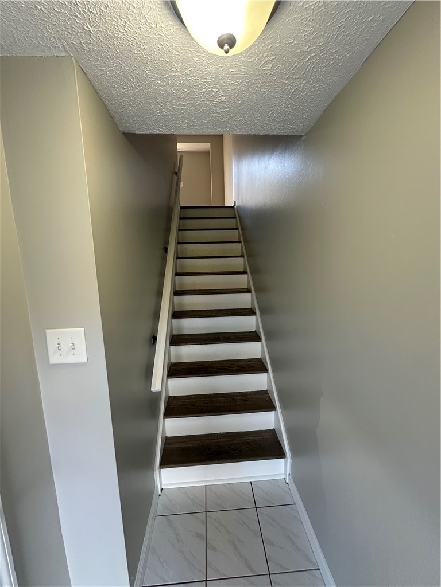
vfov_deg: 102.1
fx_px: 238
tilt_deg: -9.6
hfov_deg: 85.7
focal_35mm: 14
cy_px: 294
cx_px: 220
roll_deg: +0.6
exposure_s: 1/60
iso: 160
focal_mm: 2.22
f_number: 2.2
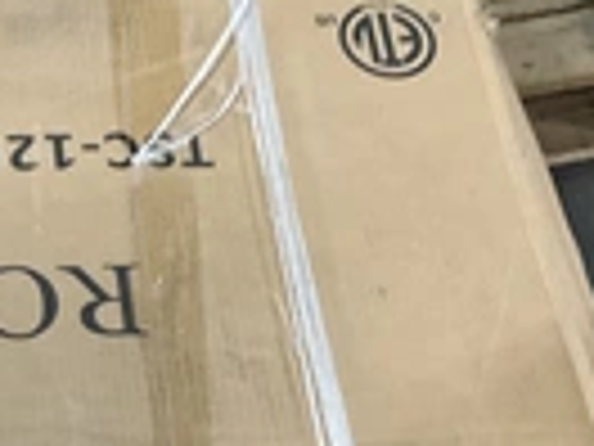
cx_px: -112
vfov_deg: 16.5
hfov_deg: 20.8
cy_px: 437
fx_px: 1510
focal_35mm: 88
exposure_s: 1/40
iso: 200
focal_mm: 3
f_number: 1.8
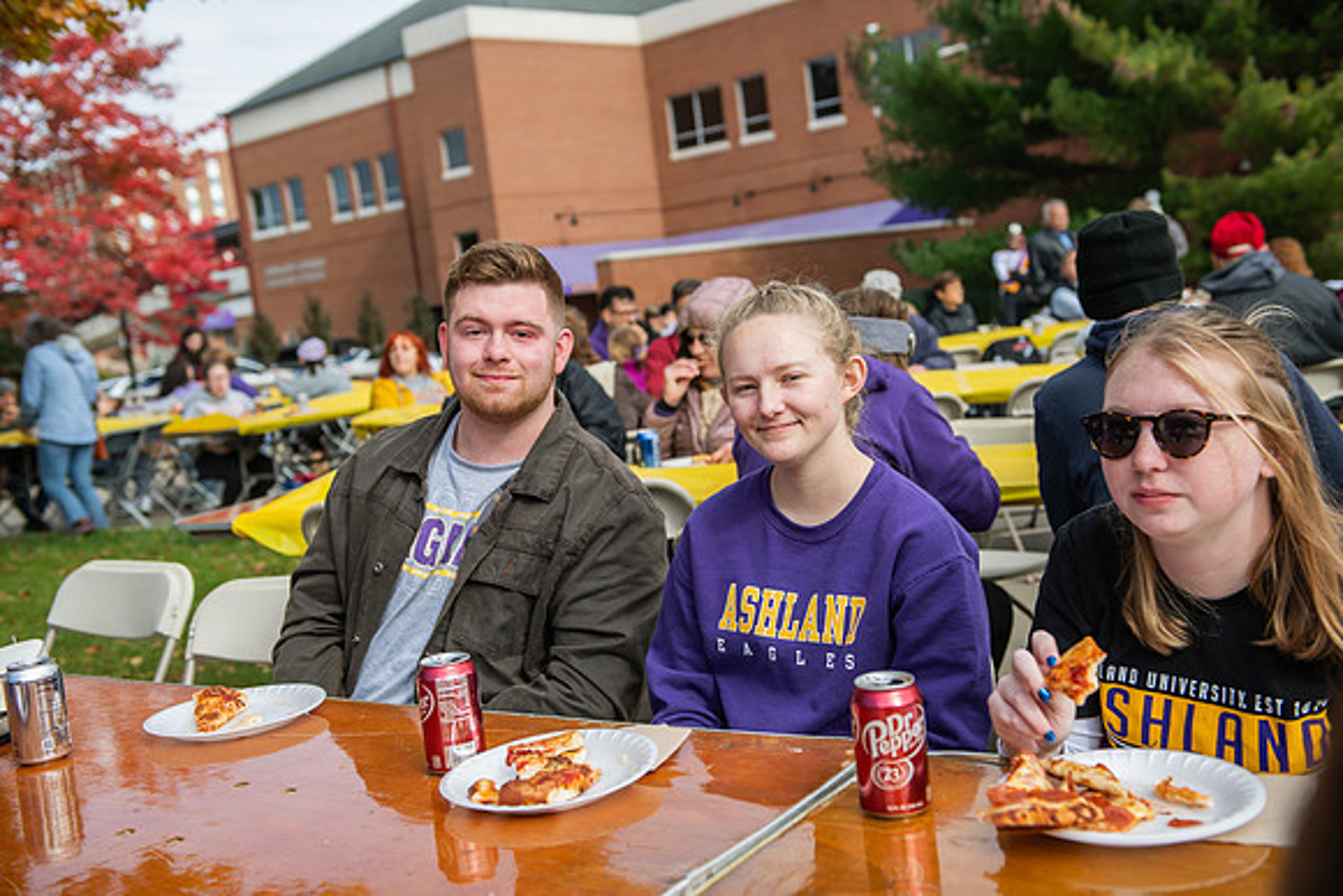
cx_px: 672
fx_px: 1567
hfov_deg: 46.4
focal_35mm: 42
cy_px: 448
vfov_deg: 31.9
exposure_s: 1/400
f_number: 3.5
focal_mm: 42
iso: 100
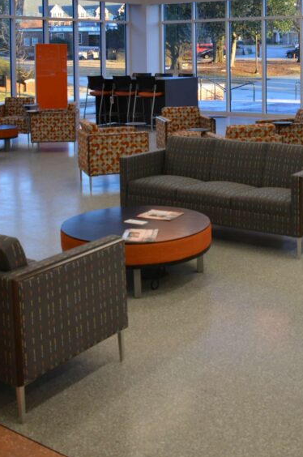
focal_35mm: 49
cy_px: 79
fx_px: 621
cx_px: 212
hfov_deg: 27.2
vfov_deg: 38.6
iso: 400
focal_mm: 18
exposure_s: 1/80
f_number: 4.5
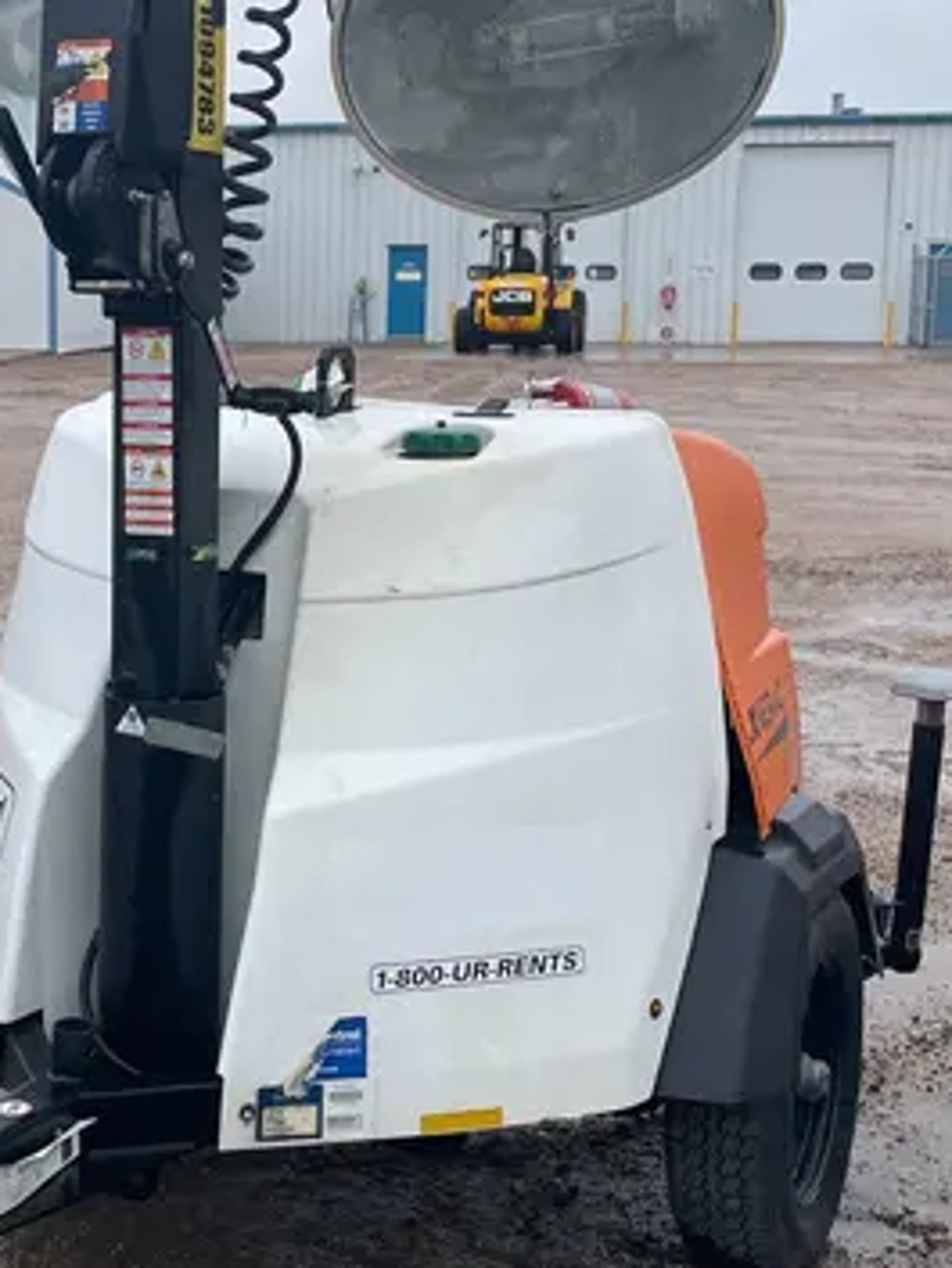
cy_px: 612
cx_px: 133
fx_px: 1979
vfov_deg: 35.5
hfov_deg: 26.3
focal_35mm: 54
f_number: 1.6
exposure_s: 1/1511
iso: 50
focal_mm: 4.2
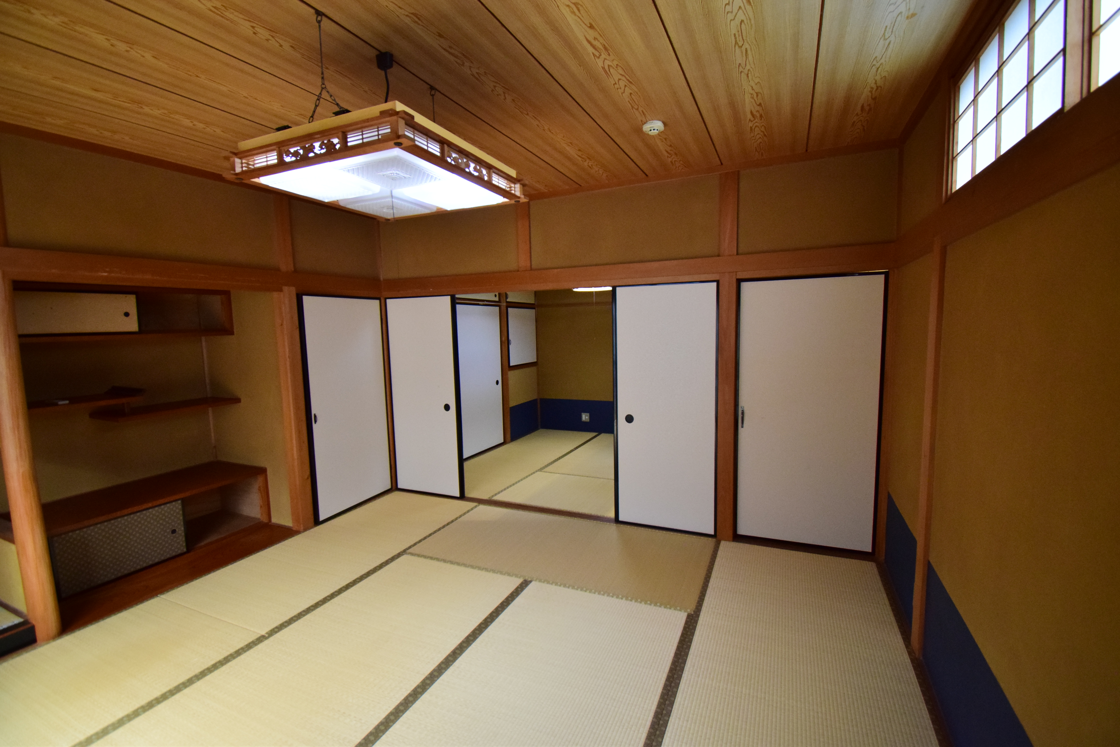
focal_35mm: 15
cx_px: 560
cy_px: 374
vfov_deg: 77.4
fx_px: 467
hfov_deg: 100.4
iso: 1600
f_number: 4.8
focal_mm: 10
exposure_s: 1/180
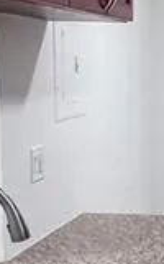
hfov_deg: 11.9
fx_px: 740
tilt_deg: -7.8
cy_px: 184
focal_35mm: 103
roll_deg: -0.7
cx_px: 272
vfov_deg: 20.1
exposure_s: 1/60
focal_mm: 1.57
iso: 160
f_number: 1.8
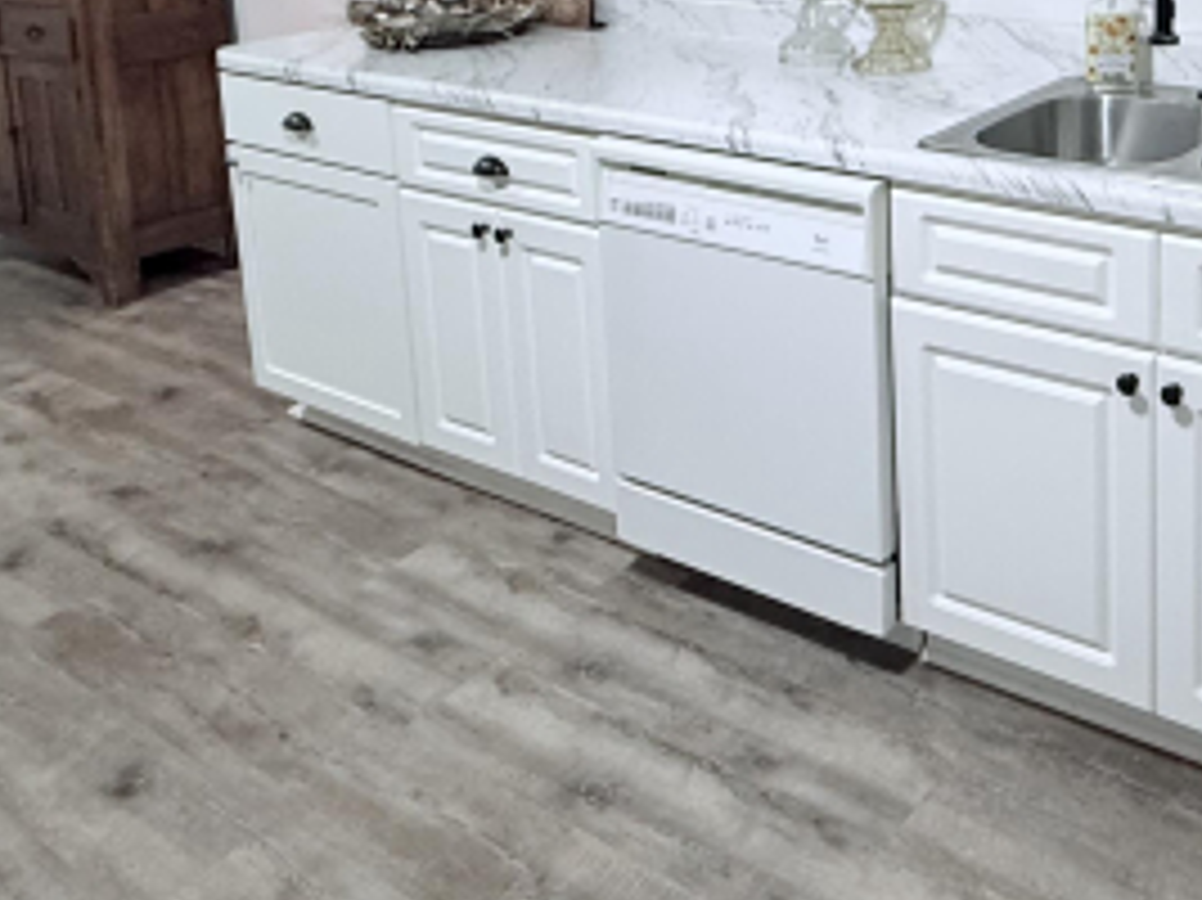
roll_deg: -0.3
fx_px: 1215
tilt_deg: -8.1
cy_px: -9
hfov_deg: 47.8
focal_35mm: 35
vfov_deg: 36.4
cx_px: 1060
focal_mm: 2.22
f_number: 2.2
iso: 200
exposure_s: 1/60
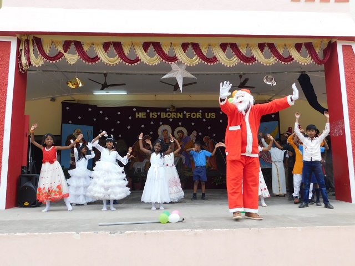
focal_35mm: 30
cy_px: 133
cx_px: 178
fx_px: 308
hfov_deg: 60.0
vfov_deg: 46.8
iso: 125
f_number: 3.2
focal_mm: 5.3
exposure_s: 1/200
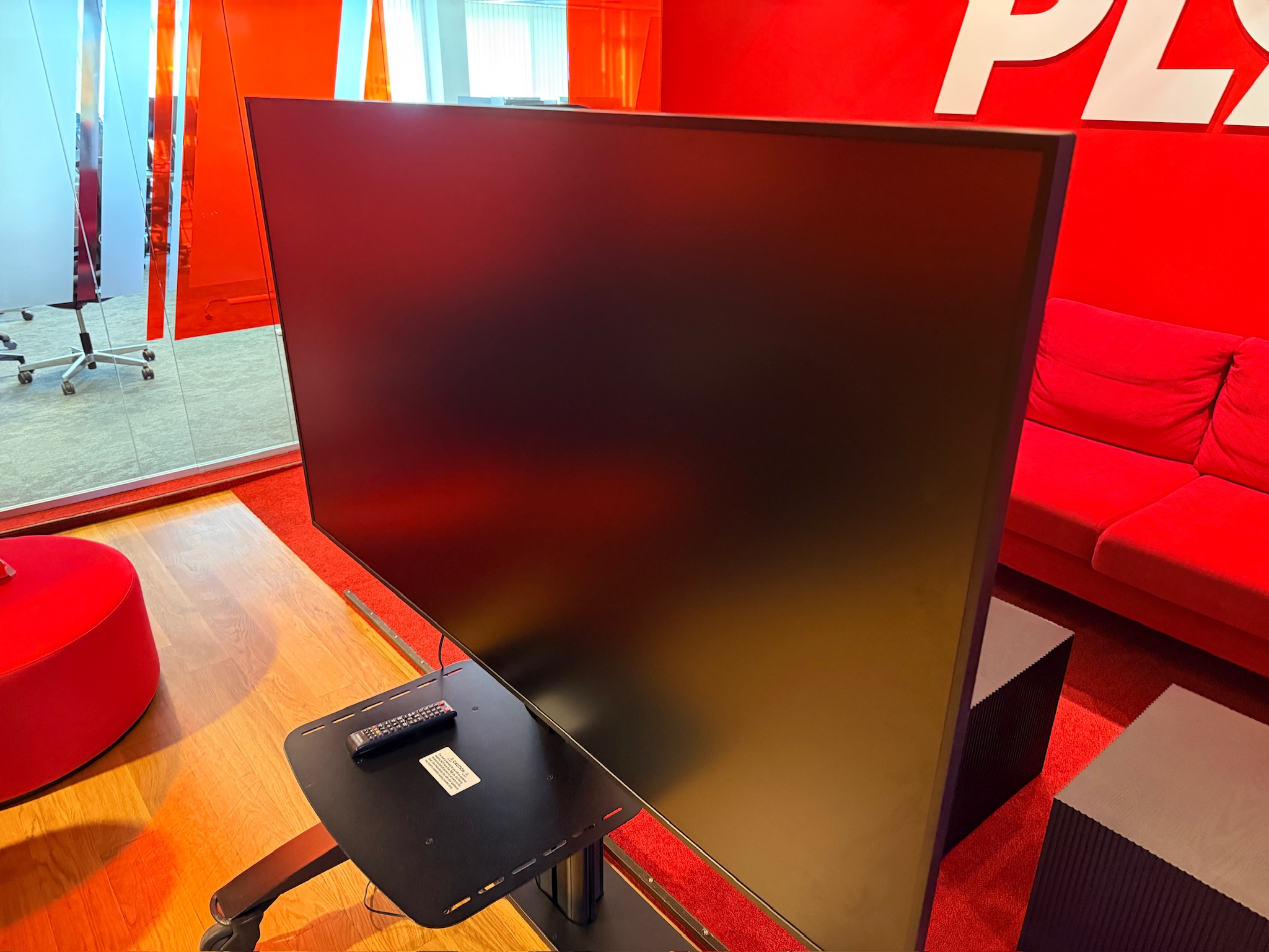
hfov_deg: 71.6
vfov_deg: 56.8
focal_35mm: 24
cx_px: 634
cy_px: 476
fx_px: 880
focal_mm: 6.76
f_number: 1.78
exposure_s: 1/33
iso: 800
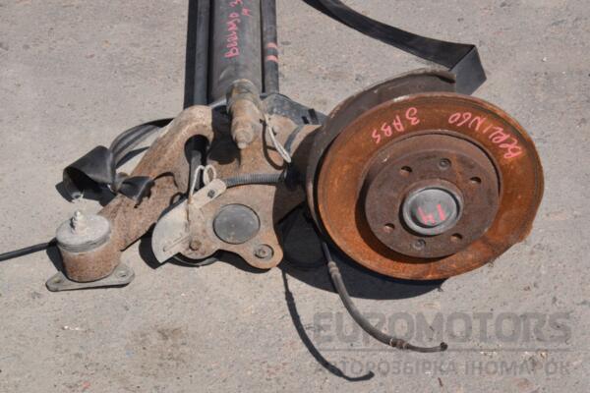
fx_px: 1721
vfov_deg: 13.0
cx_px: 295
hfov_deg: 19.5
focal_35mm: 105
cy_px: 196
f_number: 29
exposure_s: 1/200
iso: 800
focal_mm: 70
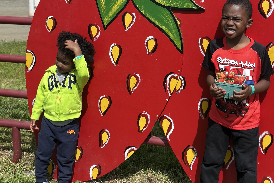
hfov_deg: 30.1
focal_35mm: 67
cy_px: 30
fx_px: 510
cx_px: 138
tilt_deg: -13.4
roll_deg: -0.4
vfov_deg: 20.0
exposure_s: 1/3367
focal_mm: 6.86
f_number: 1.78
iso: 80
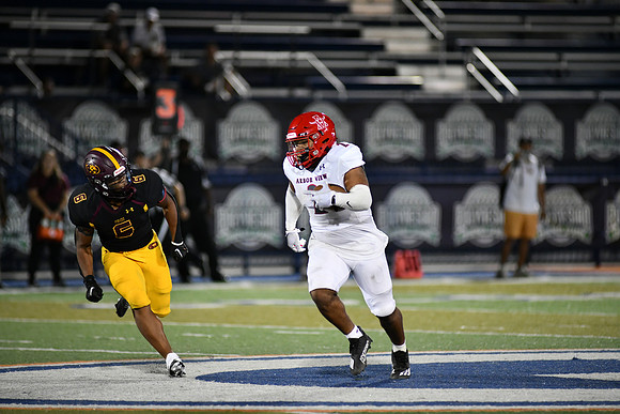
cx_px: 310
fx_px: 5168
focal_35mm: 300
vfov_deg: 4.6
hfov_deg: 6.9
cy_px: 207
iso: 2800
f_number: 2.8
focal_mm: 300
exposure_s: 1/1000
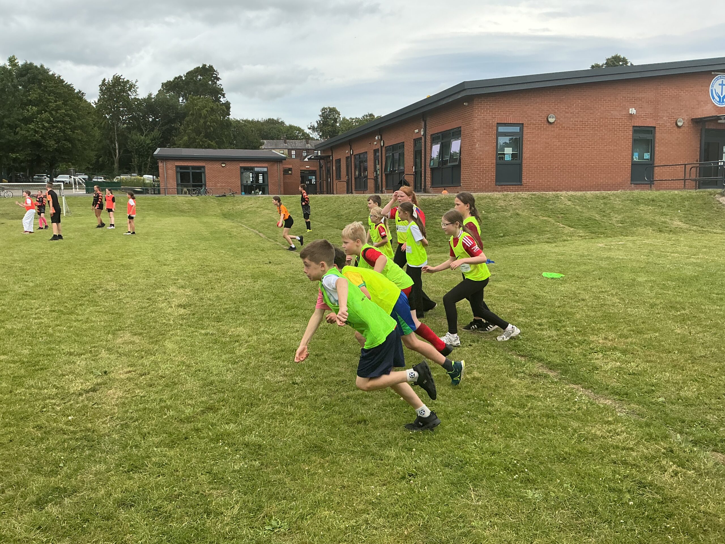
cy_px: 272
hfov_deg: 61.7
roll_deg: +0.6
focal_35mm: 29
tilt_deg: -2.8
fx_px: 607
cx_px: 362
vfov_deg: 48.2
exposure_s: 1/1144
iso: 25
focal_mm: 3
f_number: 1.8
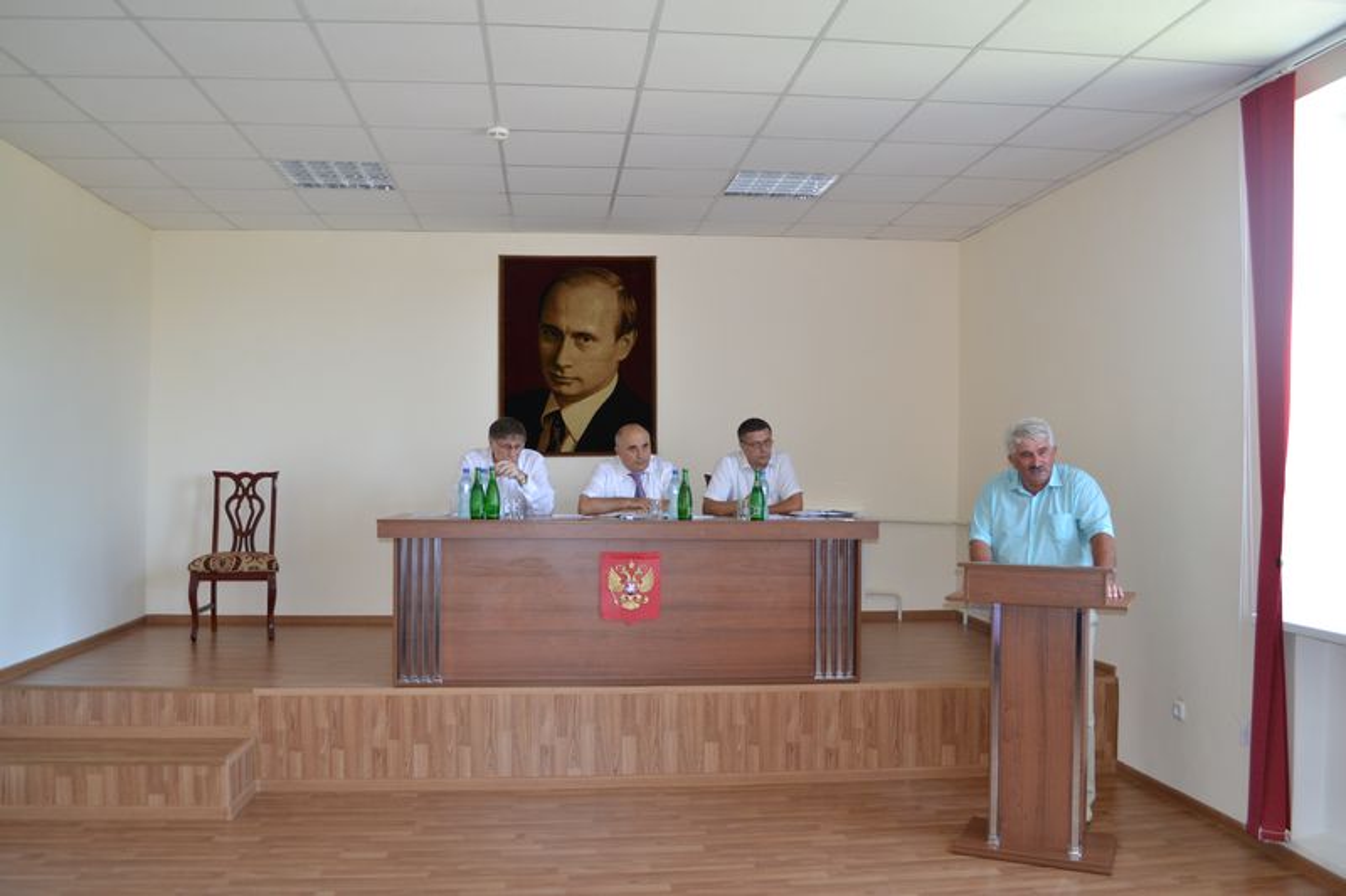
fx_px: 1009
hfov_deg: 67.4
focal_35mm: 27
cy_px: 448
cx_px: 673
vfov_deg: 47.9
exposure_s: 1/60
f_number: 3.5
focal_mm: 18
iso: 560
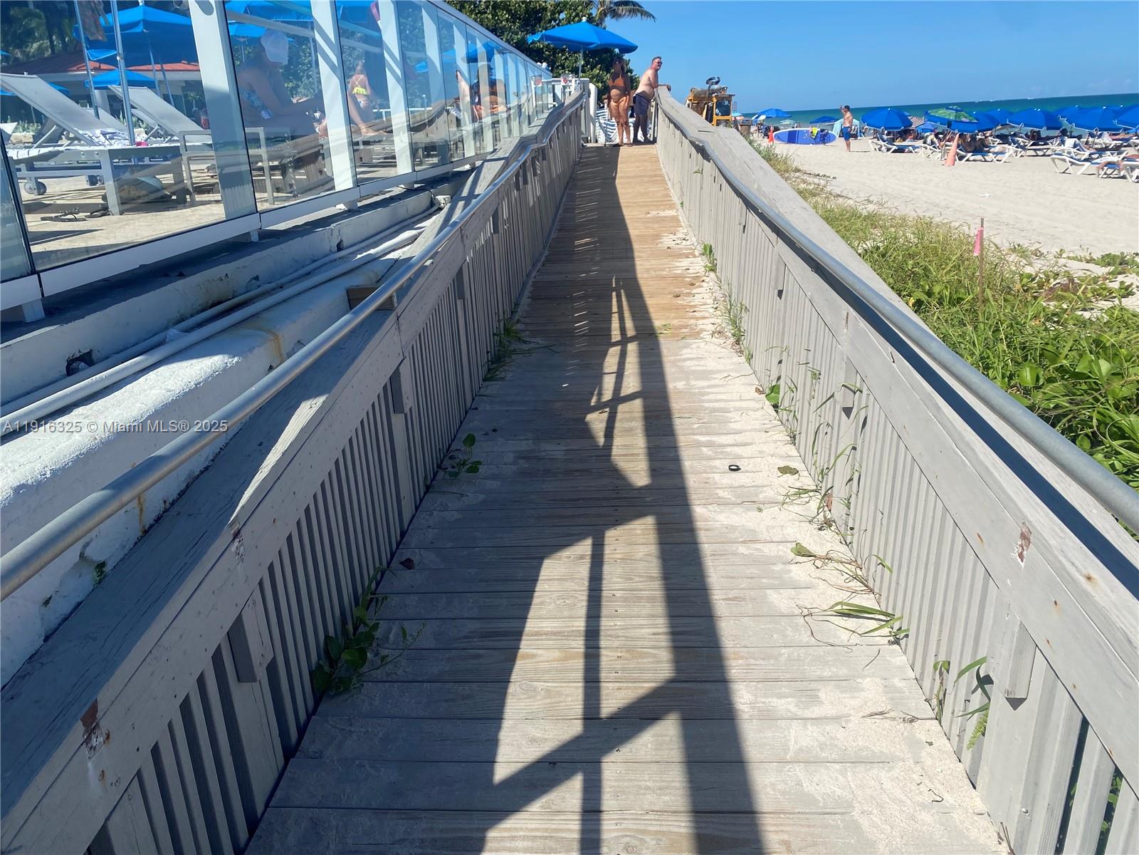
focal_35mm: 26
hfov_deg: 67.3
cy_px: 428
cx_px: 570
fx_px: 856
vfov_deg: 53.1
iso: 32
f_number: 1.8
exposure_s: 1/3731
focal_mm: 4.25
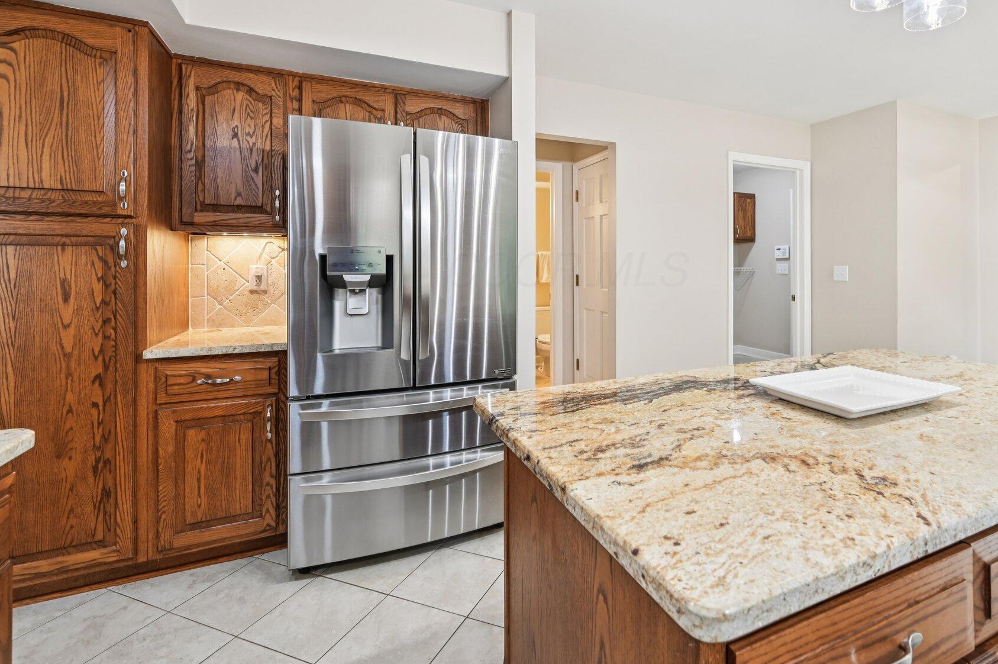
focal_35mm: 17
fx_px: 471
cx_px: 567
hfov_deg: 92.8
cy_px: 268
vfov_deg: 69.7
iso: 400
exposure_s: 1/6
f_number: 8
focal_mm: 14
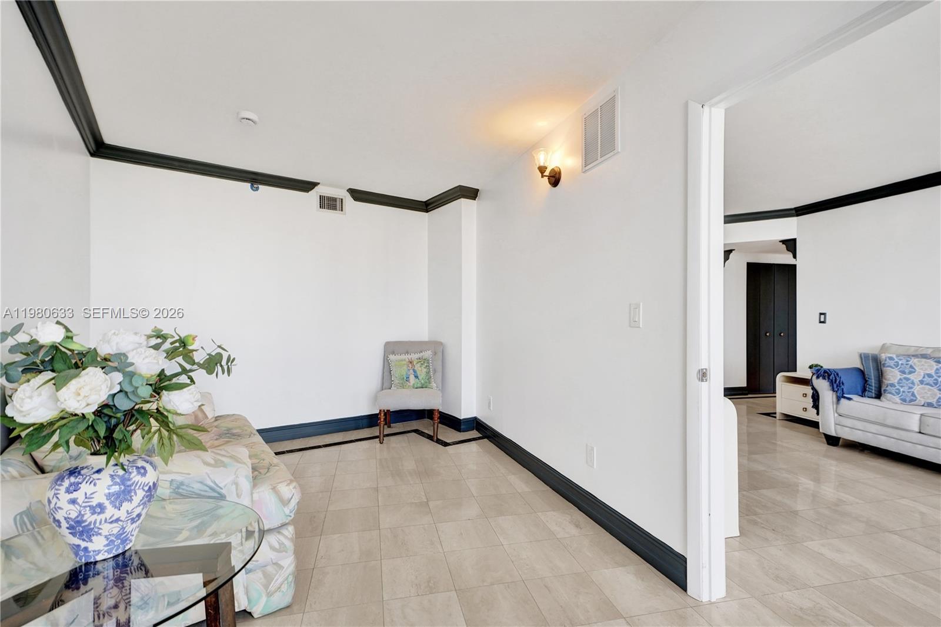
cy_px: 314
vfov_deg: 73.7
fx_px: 418
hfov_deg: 96.7
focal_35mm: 16
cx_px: 470
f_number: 4
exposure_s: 1/160
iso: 400
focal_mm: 16
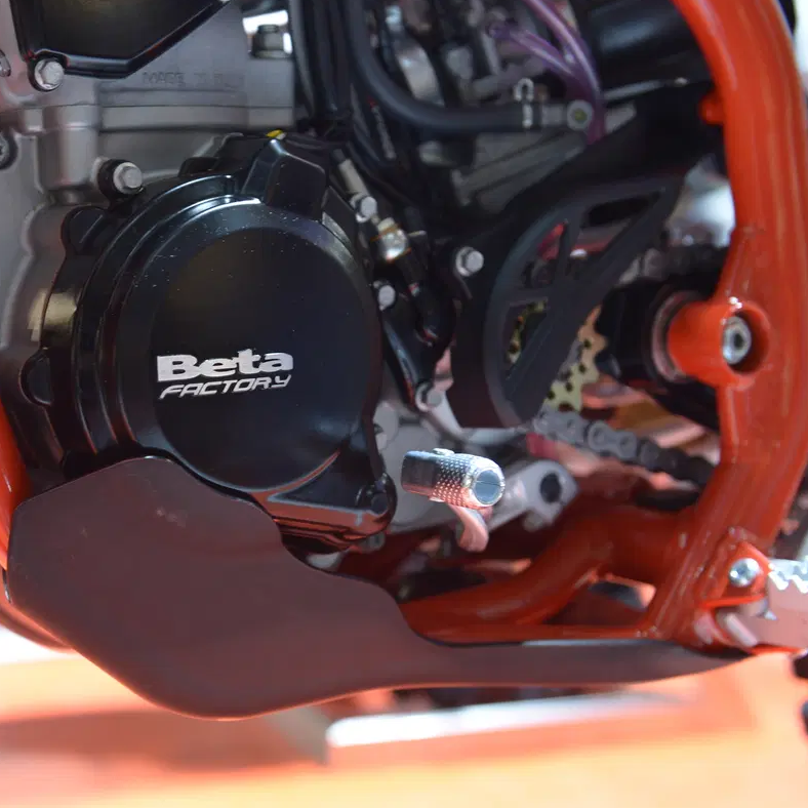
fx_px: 1637
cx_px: 214
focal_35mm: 62
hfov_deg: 27.4
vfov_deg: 27.7
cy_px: 406
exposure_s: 1/60
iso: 800
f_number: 3.5
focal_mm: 48
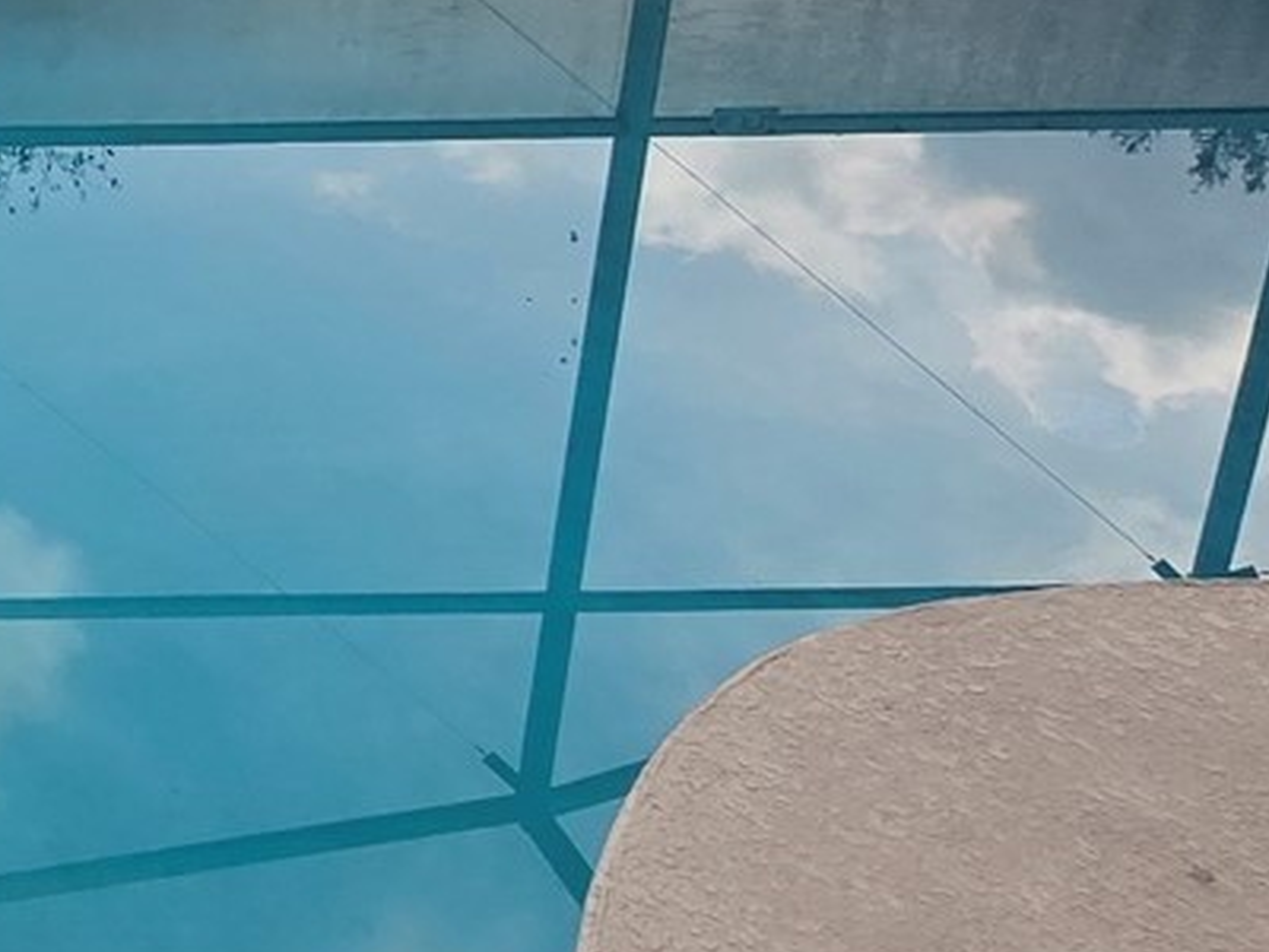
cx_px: -603
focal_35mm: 52
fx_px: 1906
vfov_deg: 25.9
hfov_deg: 26.9
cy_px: -95
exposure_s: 1/323
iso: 25
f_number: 2.2
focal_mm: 1.7
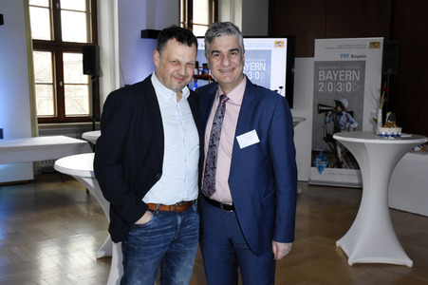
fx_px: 463
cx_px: 214
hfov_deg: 49.6
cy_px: 142
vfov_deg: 34.2
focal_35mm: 39
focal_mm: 26
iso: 1600
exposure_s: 1/100
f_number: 6.3
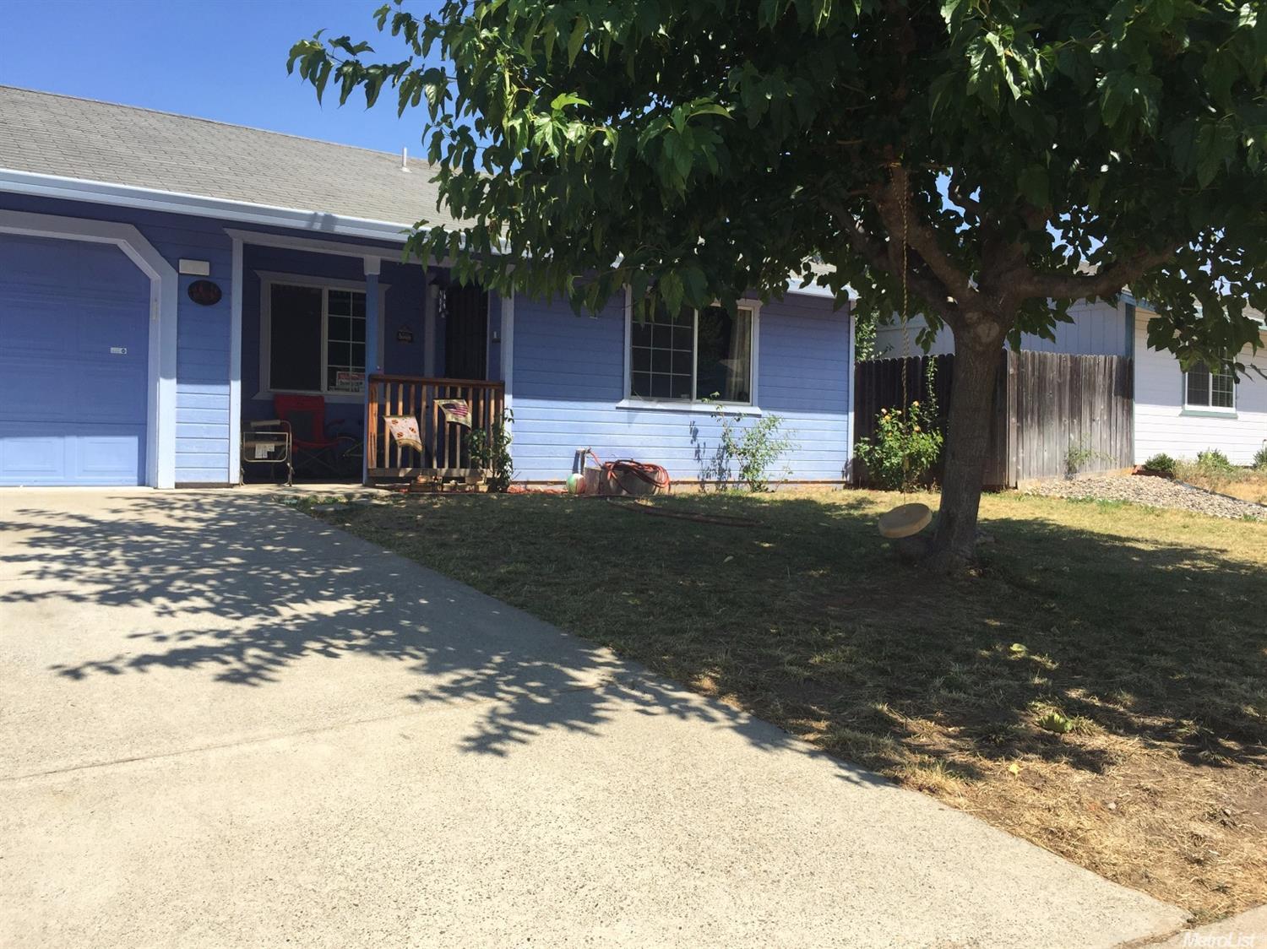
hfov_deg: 61.7
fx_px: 1061
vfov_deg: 48.2
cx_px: 634
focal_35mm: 29
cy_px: 474
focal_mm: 4.15
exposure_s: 1/1364
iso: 32
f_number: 2.2
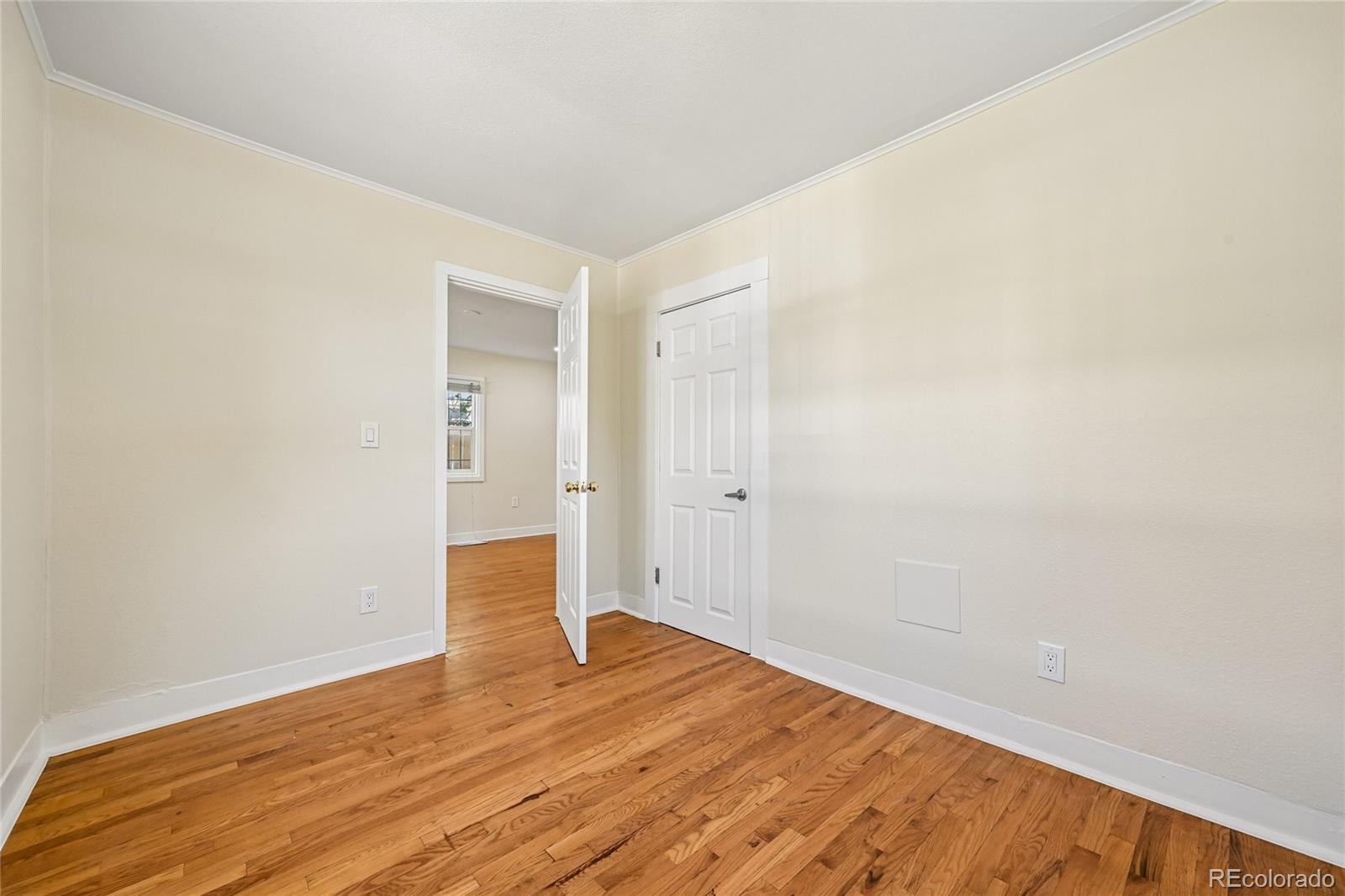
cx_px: 672
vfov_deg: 81.2
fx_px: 523
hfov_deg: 104.3
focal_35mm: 14
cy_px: 448
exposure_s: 1/15
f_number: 10
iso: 320
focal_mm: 14
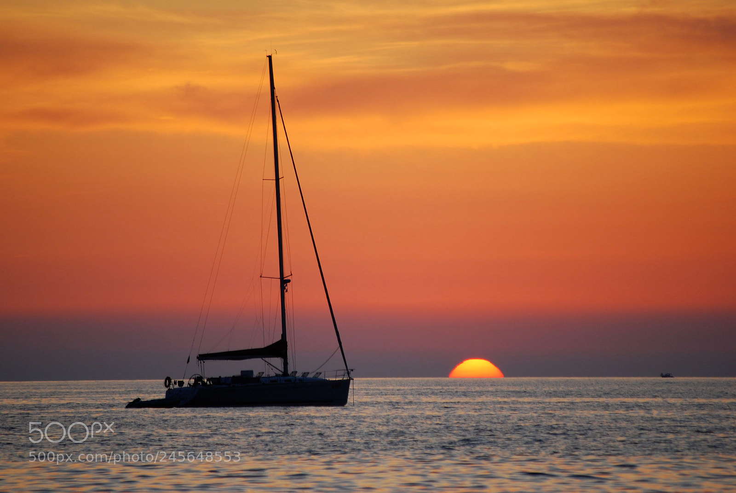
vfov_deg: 4.6
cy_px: 246
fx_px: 6141
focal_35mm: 300
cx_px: 368
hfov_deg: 6.9
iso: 200
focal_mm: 200
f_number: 5.6
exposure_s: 1/200
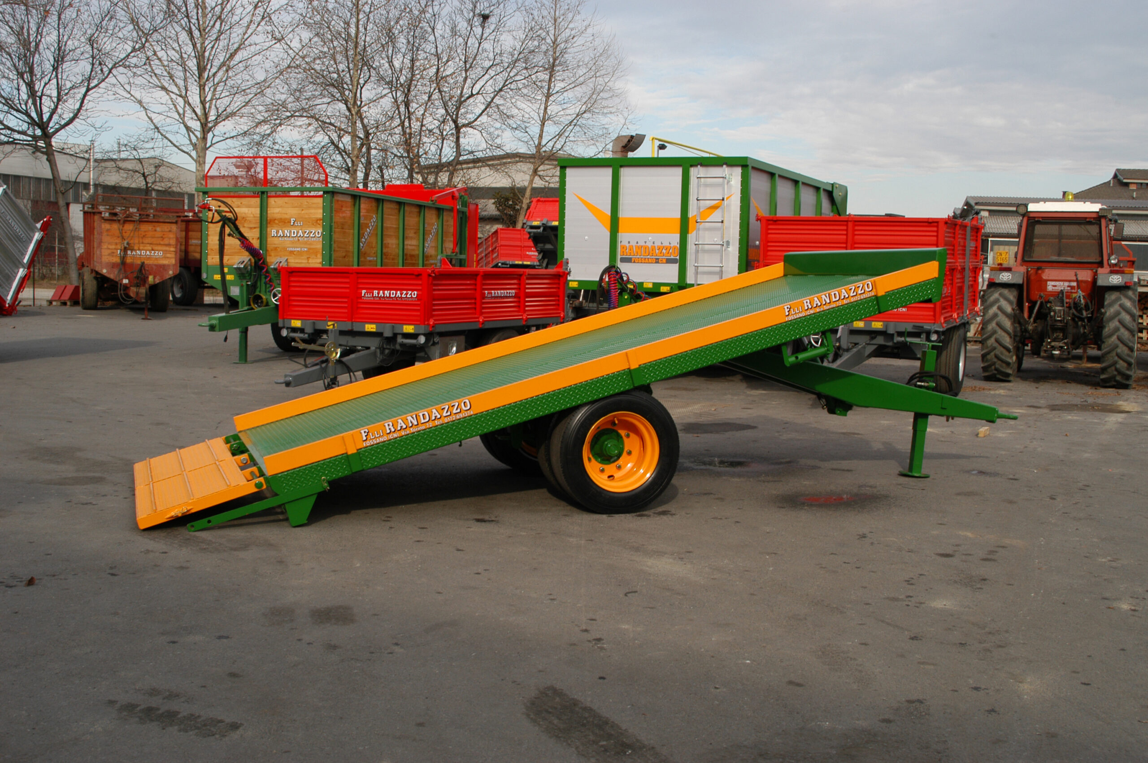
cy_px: 382
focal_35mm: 39
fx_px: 1243
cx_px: 574
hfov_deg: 49.6
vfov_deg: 34.1
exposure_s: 1/250
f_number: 9
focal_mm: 26
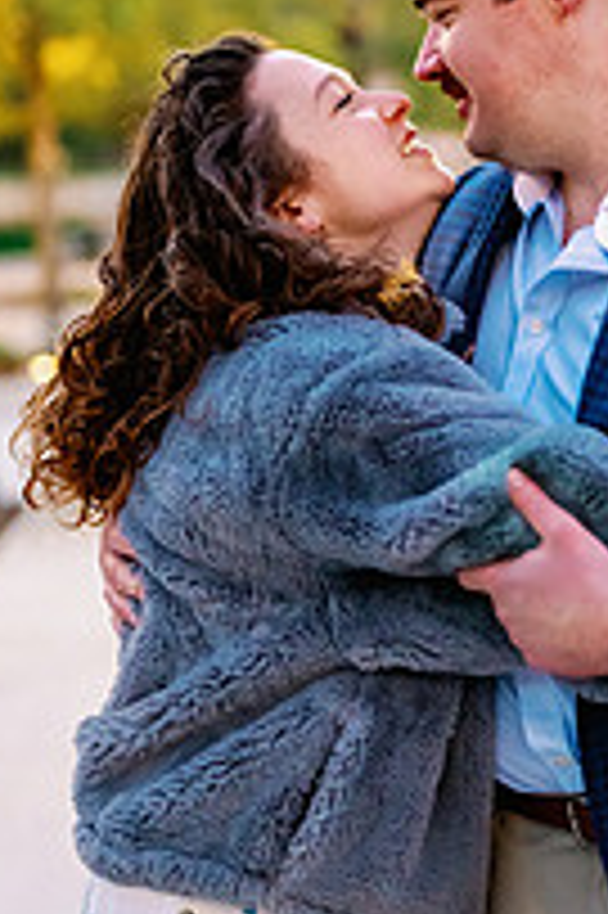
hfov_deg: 12.3
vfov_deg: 18.4
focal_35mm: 111
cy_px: 392
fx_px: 2817
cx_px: 500
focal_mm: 50
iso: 3200
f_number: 2
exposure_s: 1/400
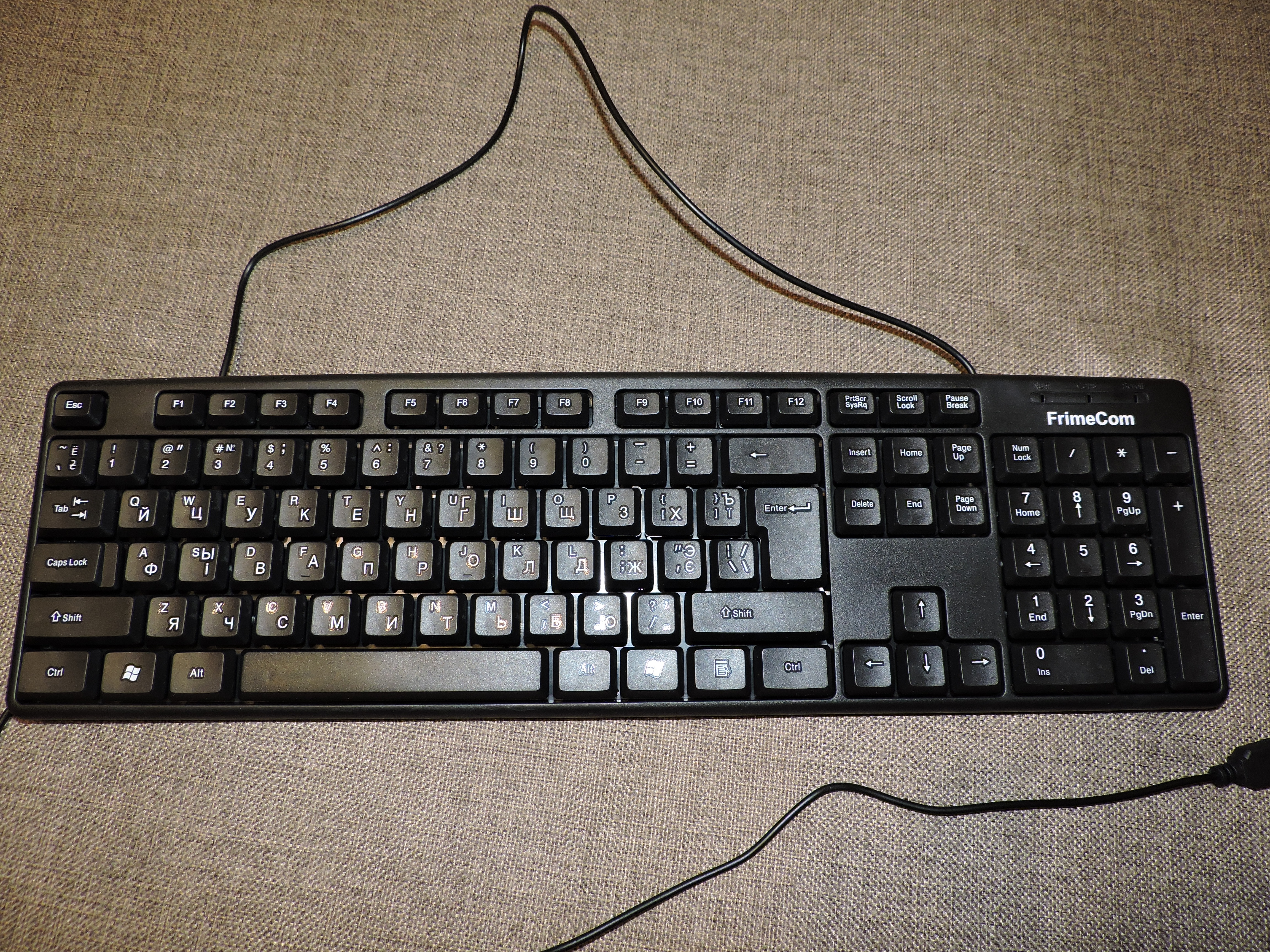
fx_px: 881
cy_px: 476
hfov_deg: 71.6
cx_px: 635
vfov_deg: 56.8
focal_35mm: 24
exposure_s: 1/30
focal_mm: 4.3
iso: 200
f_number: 3
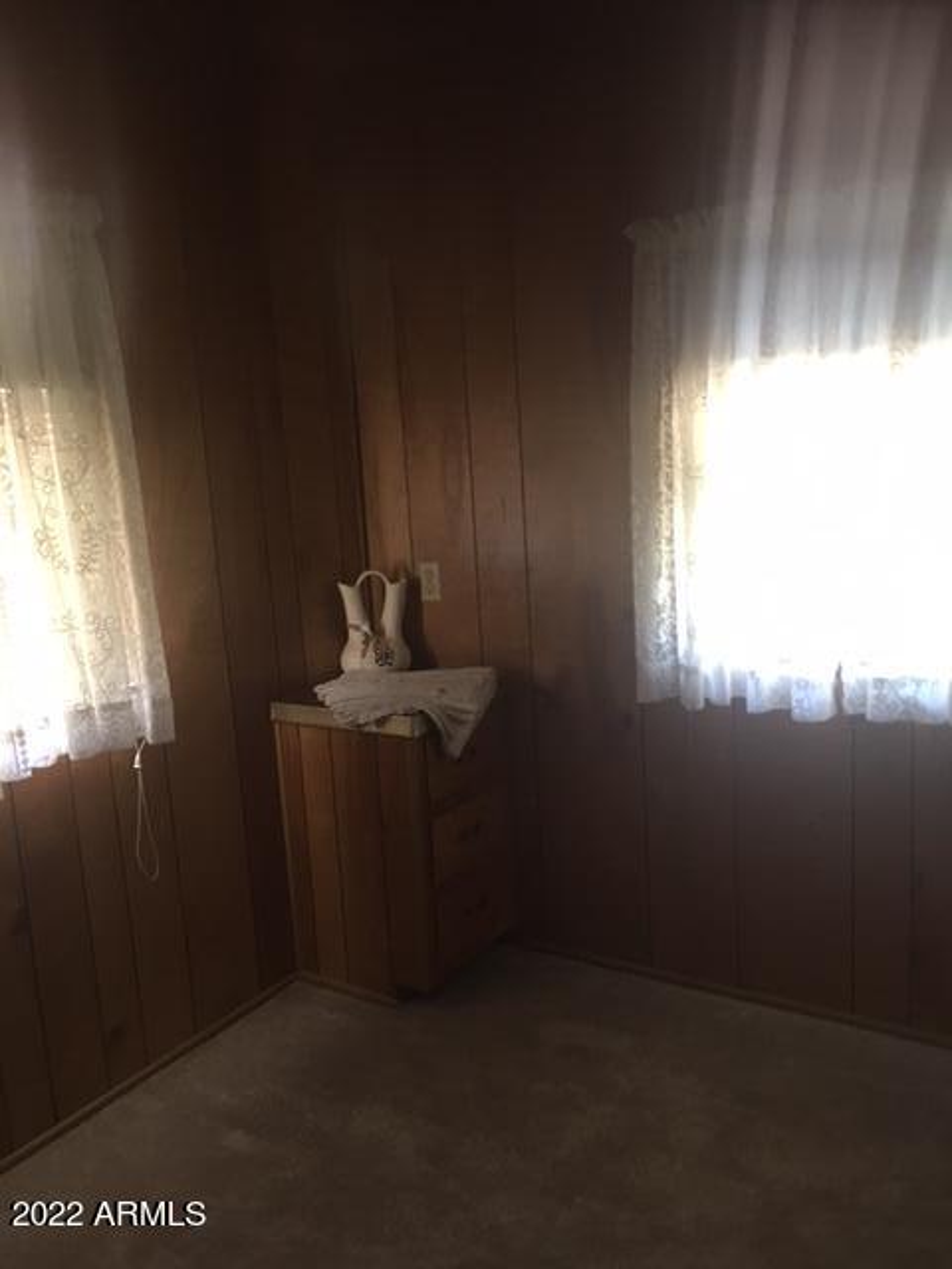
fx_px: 1063
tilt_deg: -7.3
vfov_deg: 61.7
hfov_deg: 48.2
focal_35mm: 29
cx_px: 476
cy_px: 634
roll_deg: +3.0
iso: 100
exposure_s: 1/8
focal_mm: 4.15
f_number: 2.2
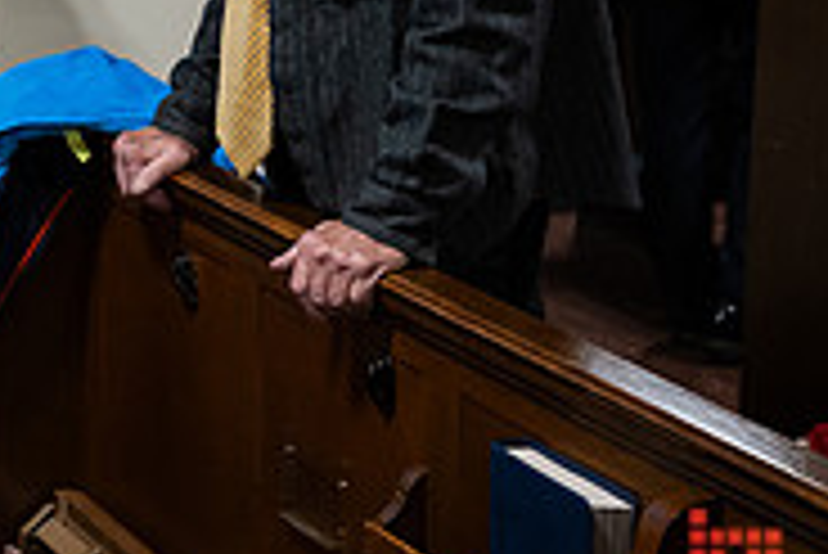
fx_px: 2693
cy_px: -128
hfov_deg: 16.4
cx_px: -297
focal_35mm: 117
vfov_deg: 11.5
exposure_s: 1/160
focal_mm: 36
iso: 1600
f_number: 3.2
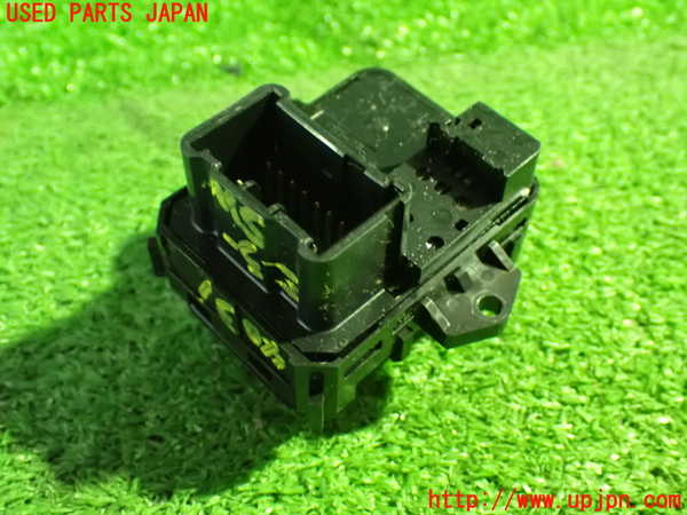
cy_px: 258
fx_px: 873
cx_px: 344
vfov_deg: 32.9
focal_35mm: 44
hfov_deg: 42.9
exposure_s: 1/15
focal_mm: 7.84
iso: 1600
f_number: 2.9
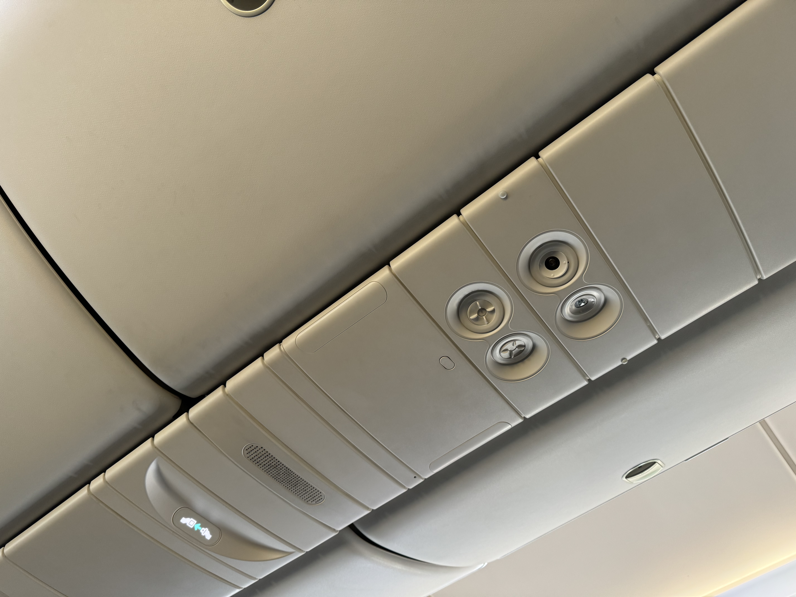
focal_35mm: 24
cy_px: 298
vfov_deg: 56.8
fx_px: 552
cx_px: 398
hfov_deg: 71.6
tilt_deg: +59.7
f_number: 1.78
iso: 160
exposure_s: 1/83
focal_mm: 6.76
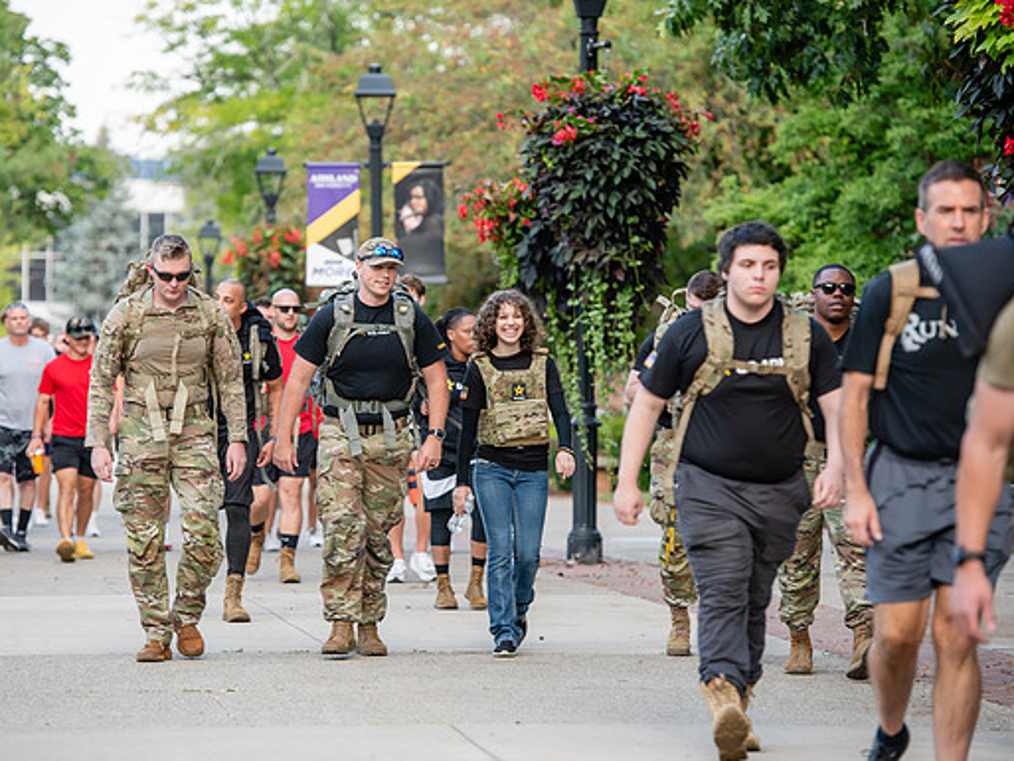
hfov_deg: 11.4
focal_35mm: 174
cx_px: 443
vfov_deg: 8.5
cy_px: 380
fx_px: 5098
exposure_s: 1/320
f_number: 4
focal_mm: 160
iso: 400
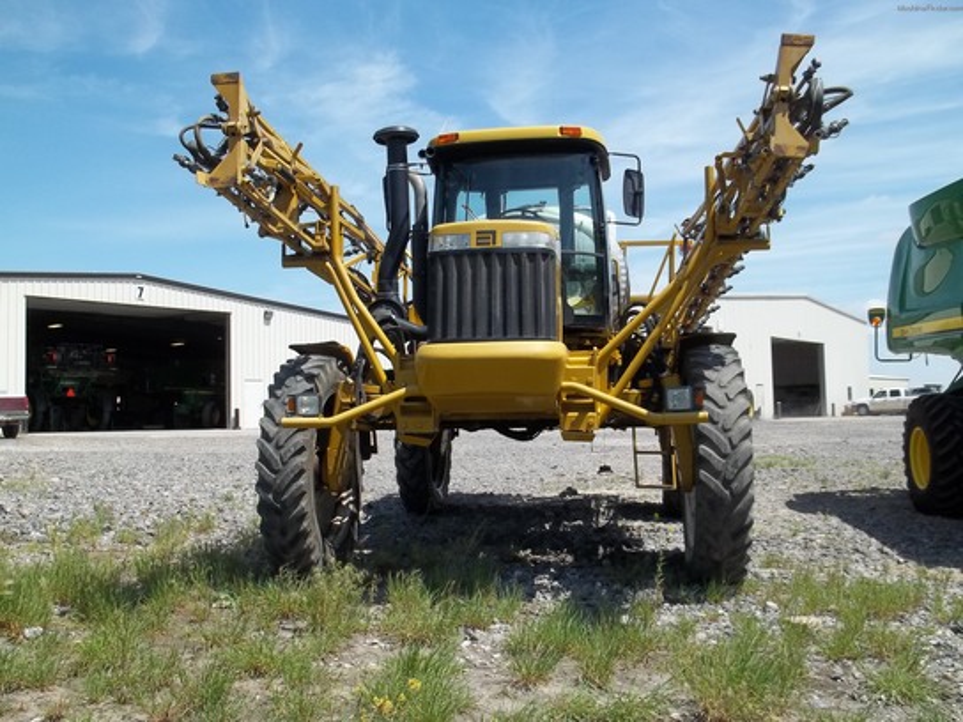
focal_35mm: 33
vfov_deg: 42.9
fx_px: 918
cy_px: 361
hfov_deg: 55.4
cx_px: 482
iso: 64
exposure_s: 1/160
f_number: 8
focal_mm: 5.9
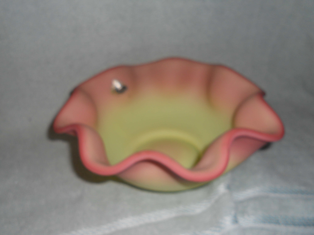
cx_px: 157
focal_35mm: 32
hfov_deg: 56.8
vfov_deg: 44.2
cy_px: 118
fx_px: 290
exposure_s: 1/25
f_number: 8.8
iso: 80
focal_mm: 5.8
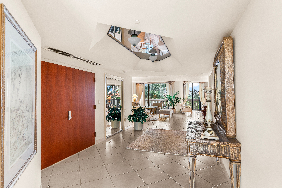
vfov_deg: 67.4
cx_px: 139
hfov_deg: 90.0
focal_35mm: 18
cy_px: 96
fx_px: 141
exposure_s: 1/1.25
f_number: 8
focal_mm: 17
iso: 200
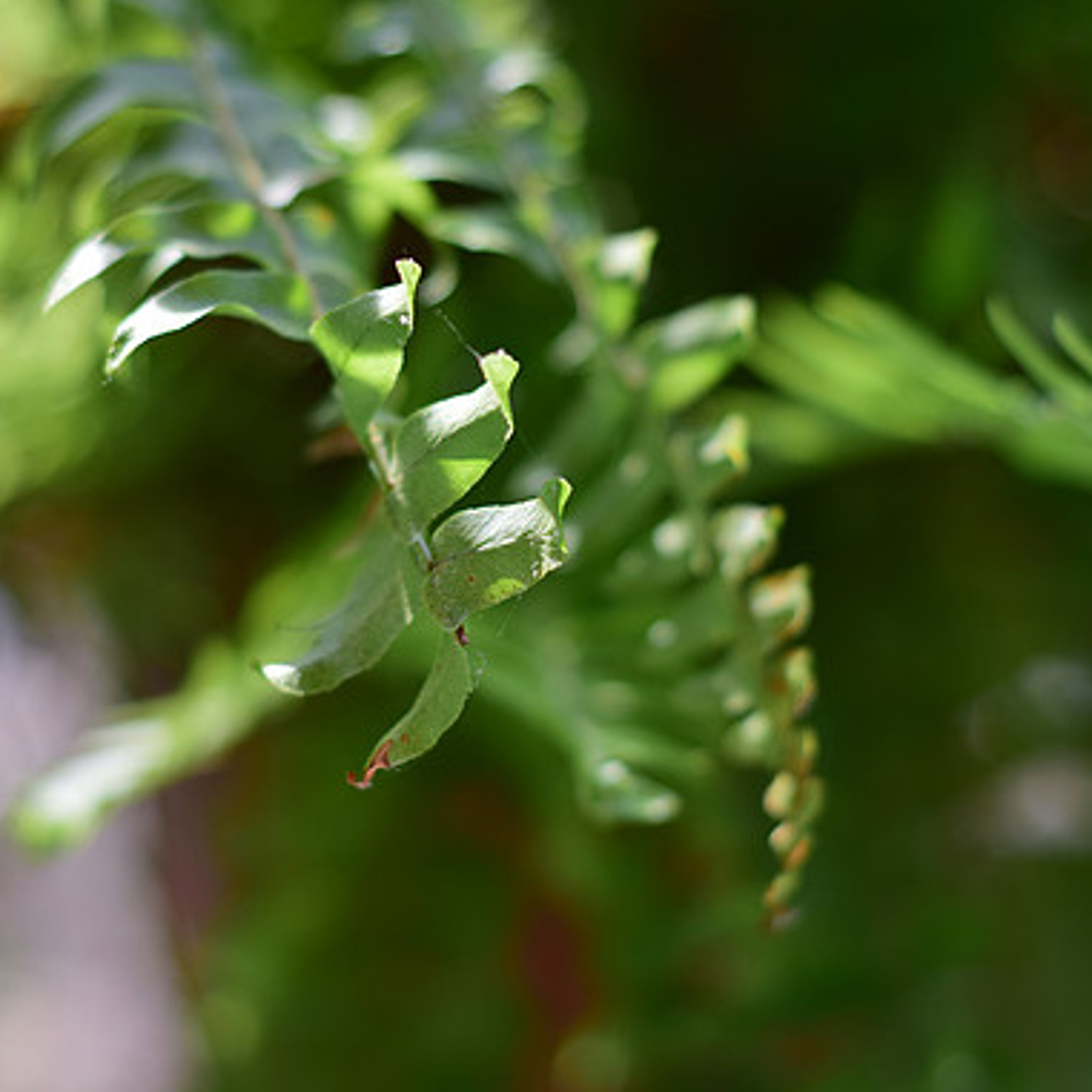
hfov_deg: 17.9
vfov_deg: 17.9
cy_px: 546
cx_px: 502
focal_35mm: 97
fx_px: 3462
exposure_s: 1/250
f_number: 2.8
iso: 100
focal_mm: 50
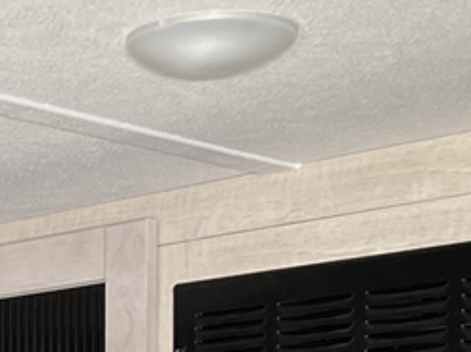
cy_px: 821
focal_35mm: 125
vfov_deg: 10.4
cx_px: -134
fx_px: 1699
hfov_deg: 15.1
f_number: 1.5
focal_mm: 5.7
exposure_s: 1/121
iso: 80
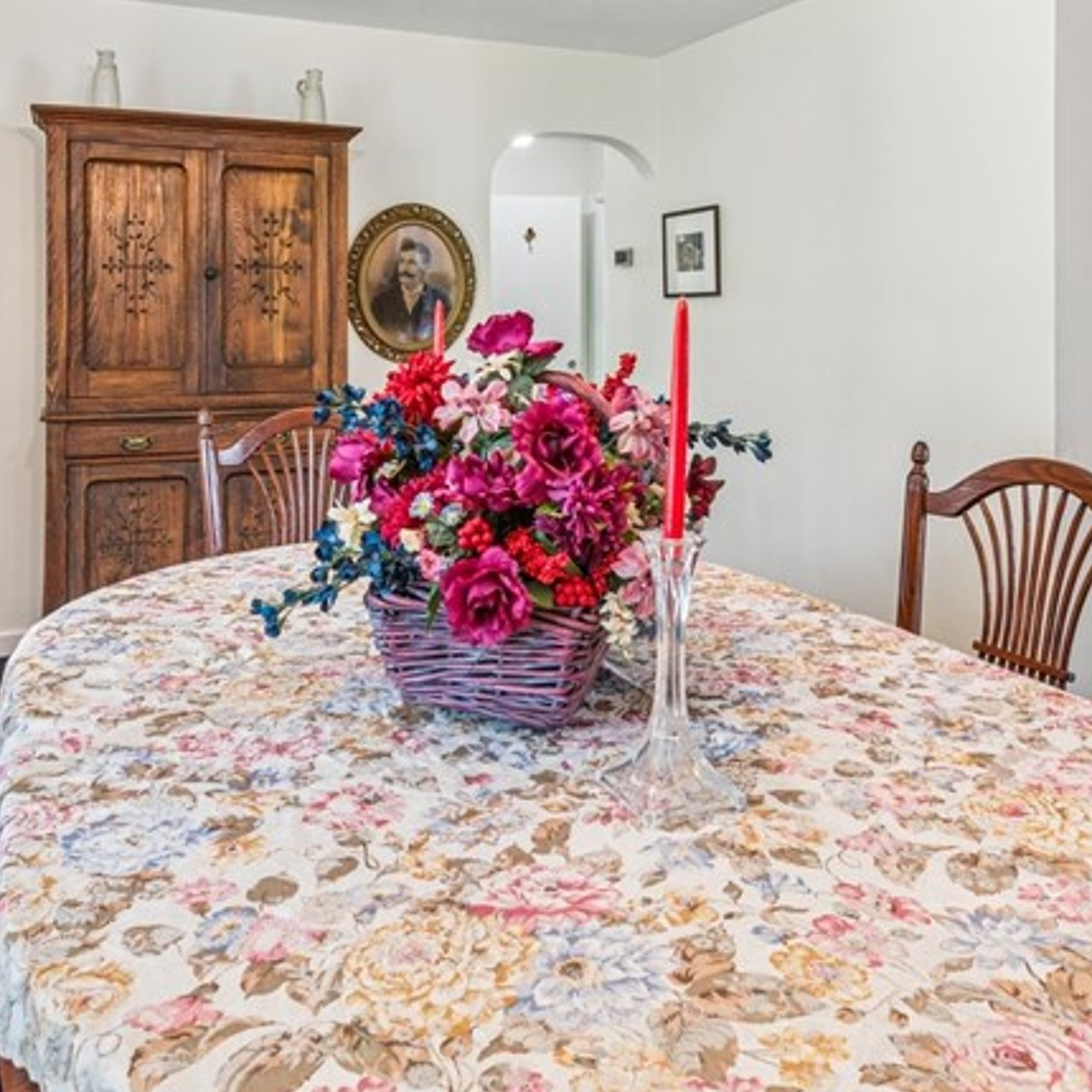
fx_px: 1071
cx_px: 522
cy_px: 307
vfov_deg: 52.3
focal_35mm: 30
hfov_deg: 54.0
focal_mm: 14
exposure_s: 1/2.5
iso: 50
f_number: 11
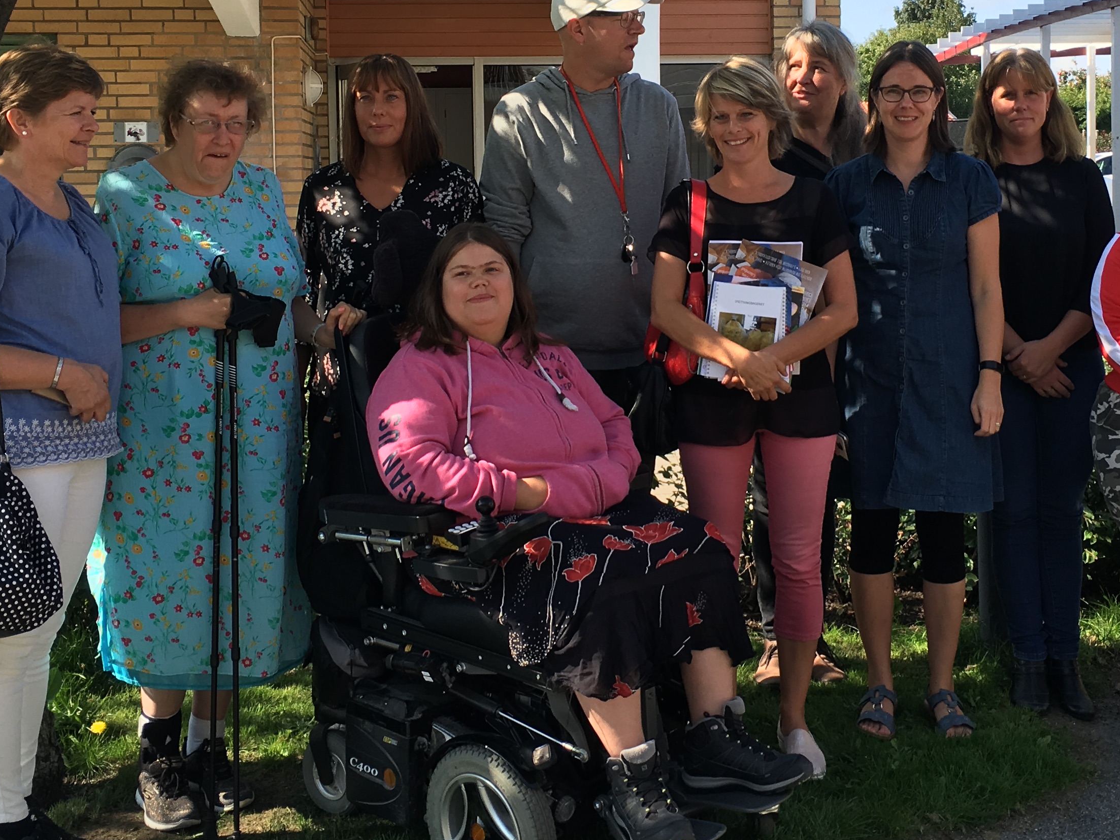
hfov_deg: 36.1
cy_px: 270
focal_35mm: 53
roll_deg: +1.4
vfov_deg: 27.3
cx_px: 621
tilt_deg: -4.0
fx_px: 1715
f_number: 2.2
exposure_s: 1/519
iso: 25
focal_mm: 4.15
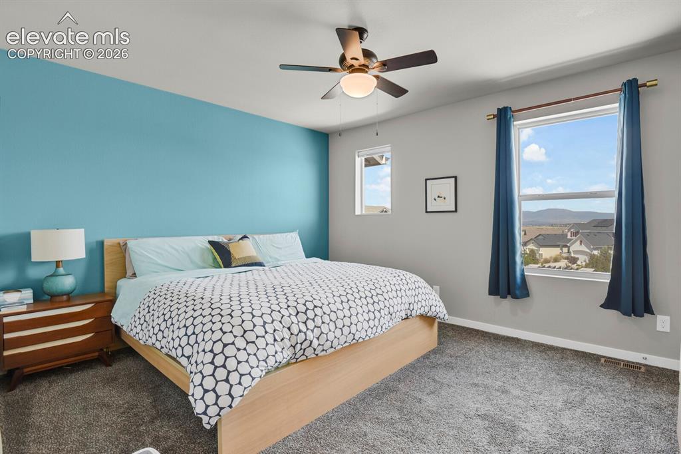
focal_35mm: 17
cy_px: 227
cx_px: 340
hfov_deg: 93.3
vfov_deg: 70.4
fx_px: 321
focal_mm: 17
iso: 1400
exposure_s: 1/20
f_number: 8
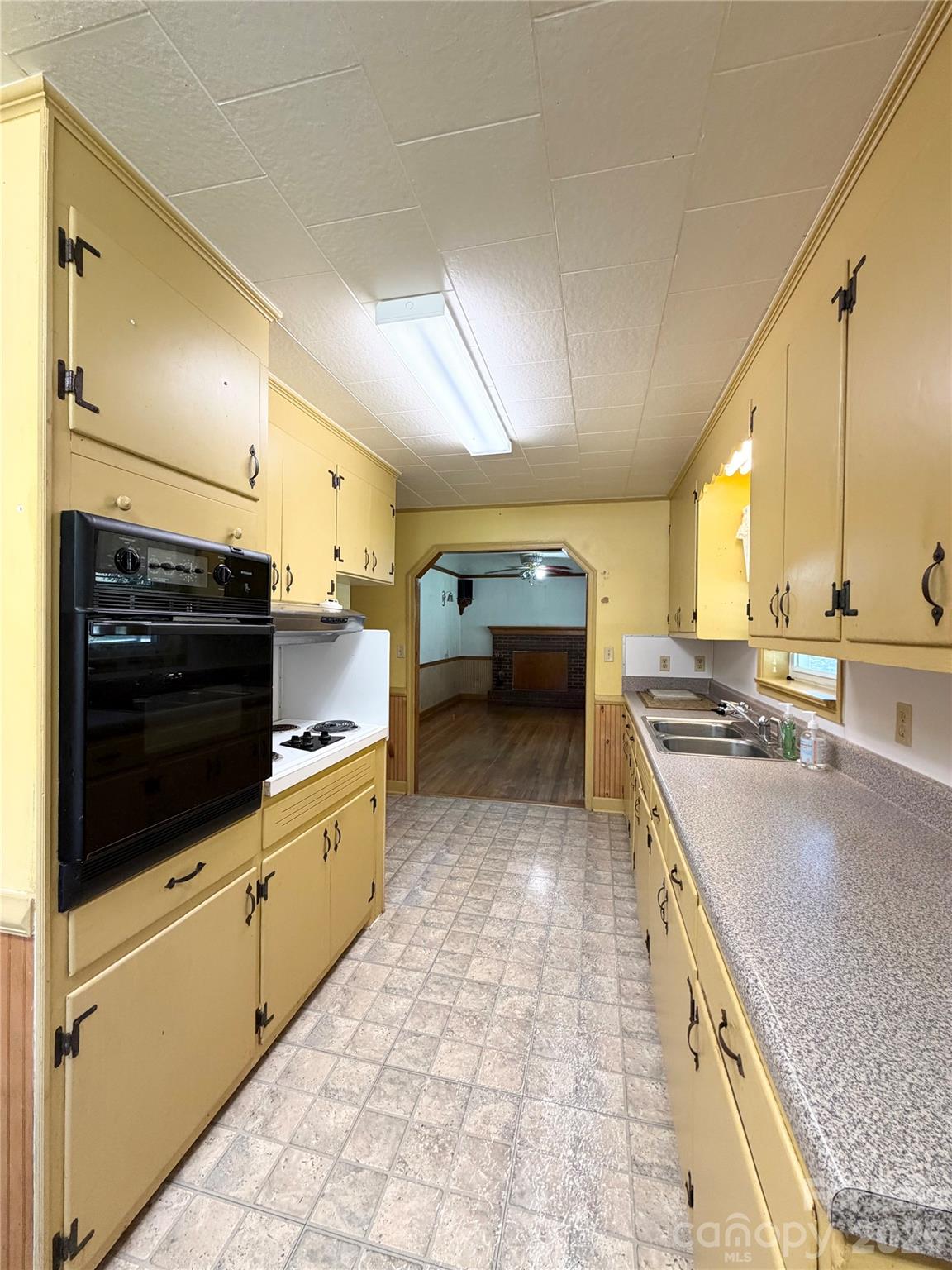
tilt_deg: -0.6
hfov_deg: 85.7
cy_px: 635
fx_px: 513
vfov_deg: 102.1
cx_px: 476
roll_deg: +0.1
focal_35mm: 14
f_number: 2.2
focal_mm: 2.22
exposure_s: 1/60
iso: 200
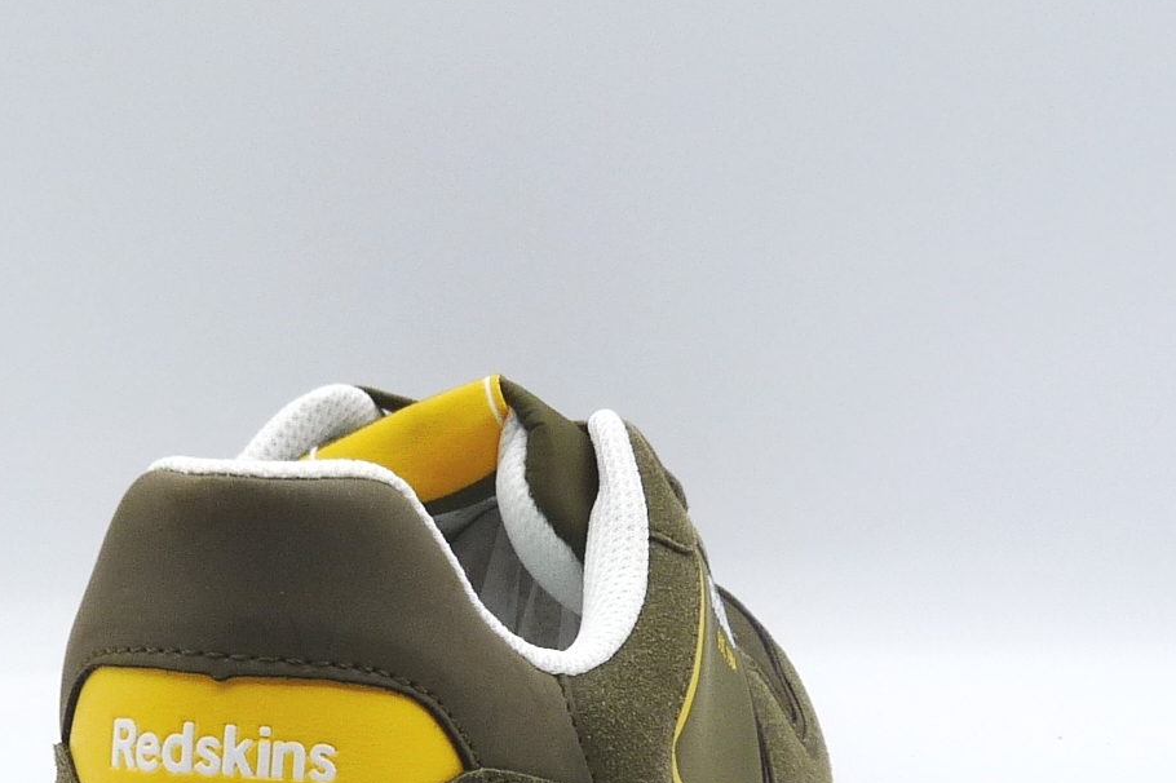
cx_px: 402
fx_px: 2449
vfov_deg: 17.9
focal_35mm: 75
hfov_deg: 26.9
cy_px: 695
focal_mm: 4.8
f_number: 4.5
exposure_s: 1/200
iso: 100
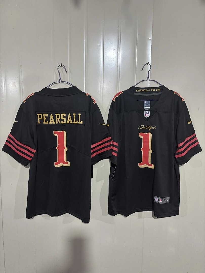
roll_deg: -1.6
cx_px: 102
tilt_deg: -7.5
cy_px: 136
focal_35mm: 26
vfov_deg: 67.3
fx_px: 205
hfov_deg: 53.1
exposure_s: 1/60
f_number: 1.6
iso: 400
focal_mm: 5.96
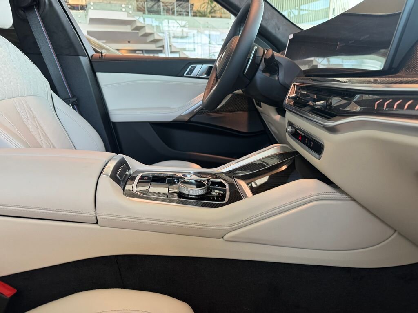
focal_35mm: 24
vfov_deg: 56.8
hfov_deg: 71.6
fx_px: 290
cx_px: 209
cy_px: 156
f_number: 1.78
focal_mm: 6.76
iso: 200
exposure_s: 1/61
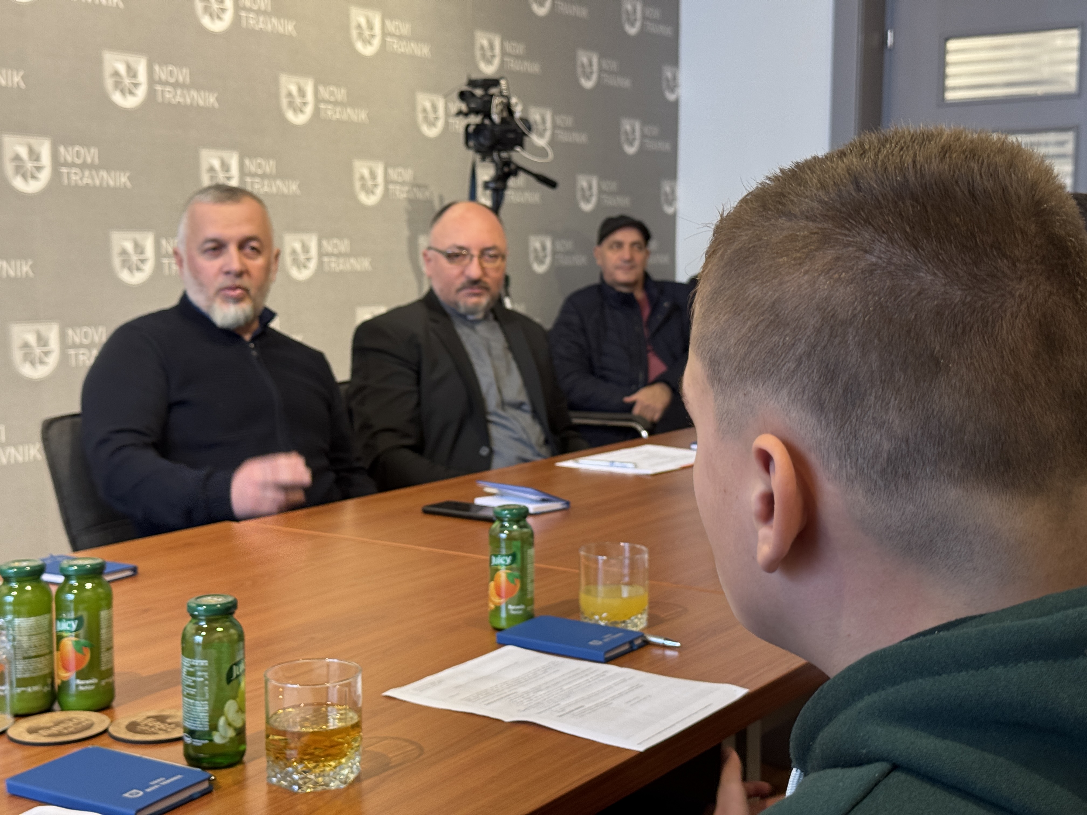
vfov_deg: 30.3
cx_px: 544
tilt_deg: -7.3
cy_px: 408
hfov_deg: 39.7
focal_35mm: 48
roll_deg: +0.0
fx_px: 1507
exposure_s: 1/50
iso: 200
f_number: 1.78
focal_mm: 6.76
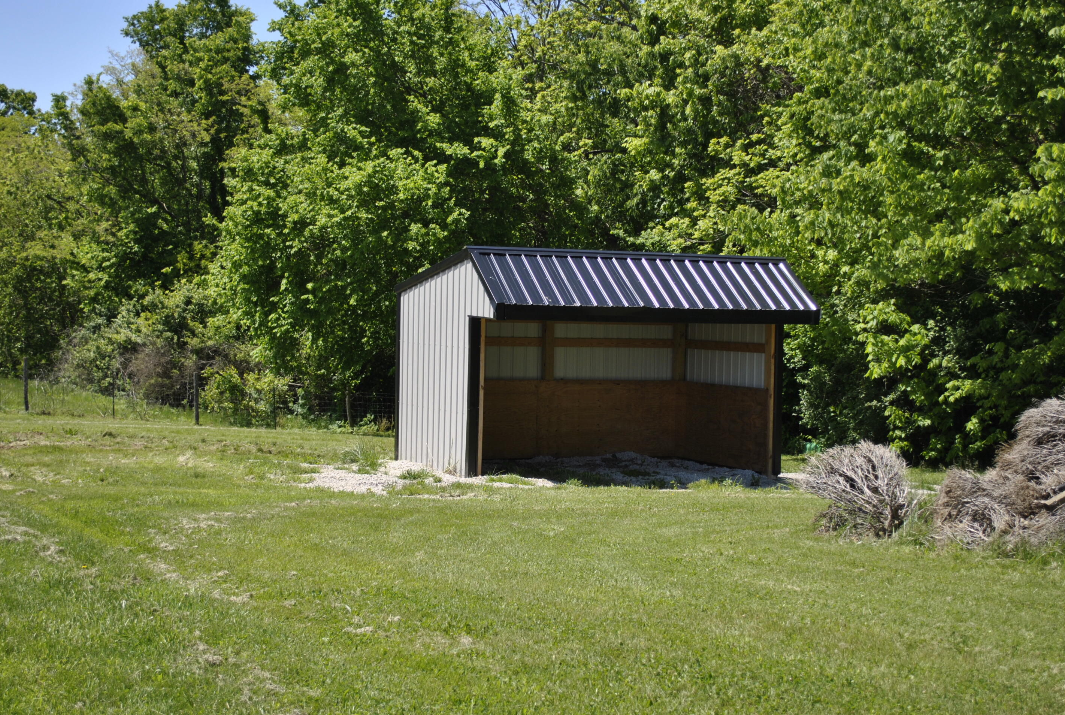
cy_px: 361
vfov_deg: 24.7
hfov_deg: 36.2
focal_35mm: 55
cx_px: 527
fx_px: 1631
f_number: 5
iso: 110
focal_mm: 36
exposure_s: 1/500
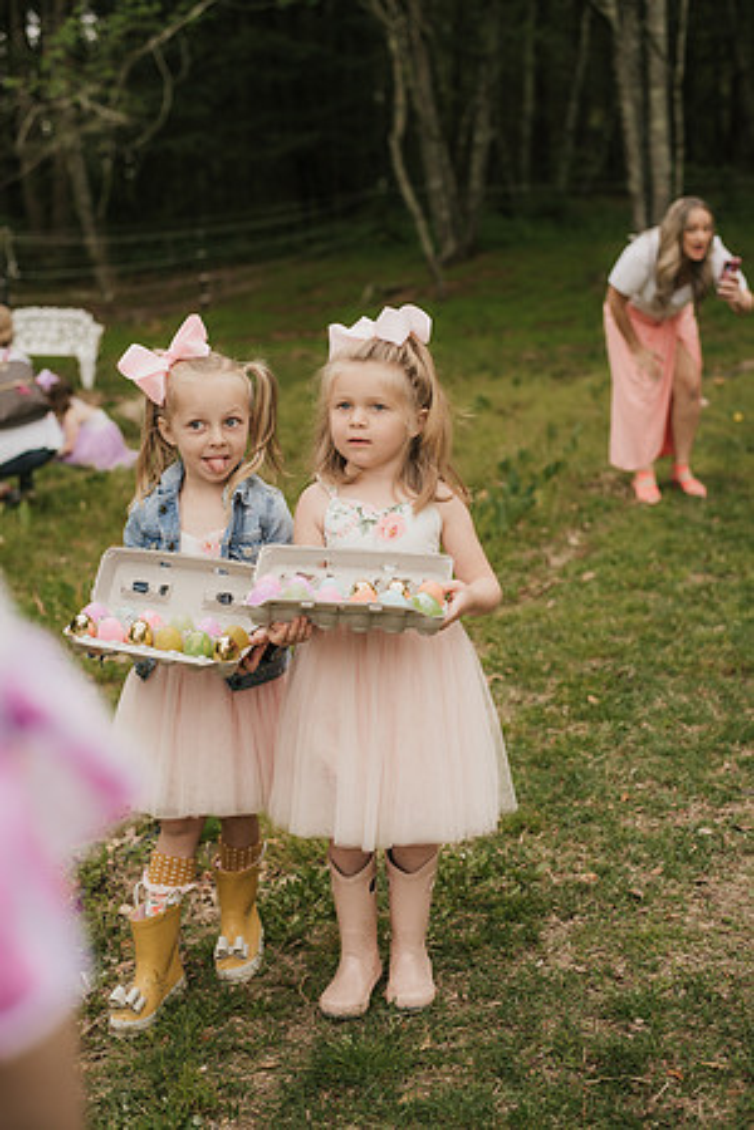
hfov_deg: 27.0
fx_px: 1571
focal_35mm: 50
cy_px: 565
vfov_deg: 39.6
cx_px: 377
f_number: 2.8
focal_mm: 50
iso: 100
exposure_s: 1/200
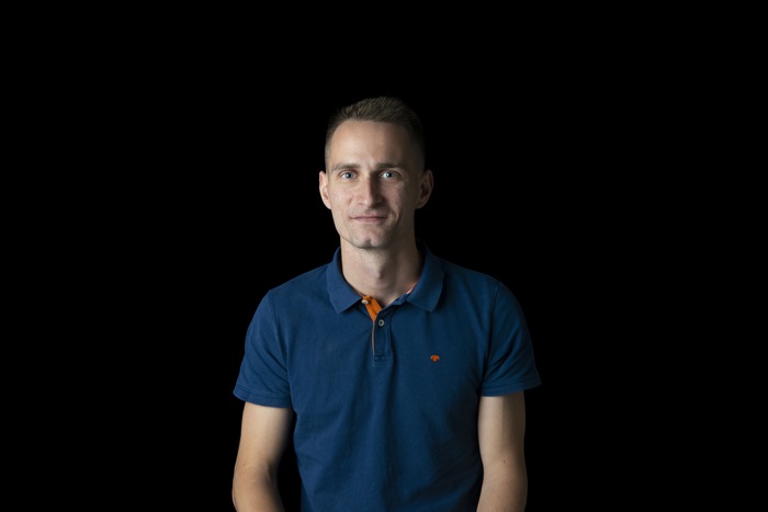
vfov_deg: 30.5
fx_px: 939
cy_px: 256
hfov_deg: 44.5
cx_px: 384
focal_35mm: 44
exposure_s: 1/125
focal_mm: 44
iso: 800
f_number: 18
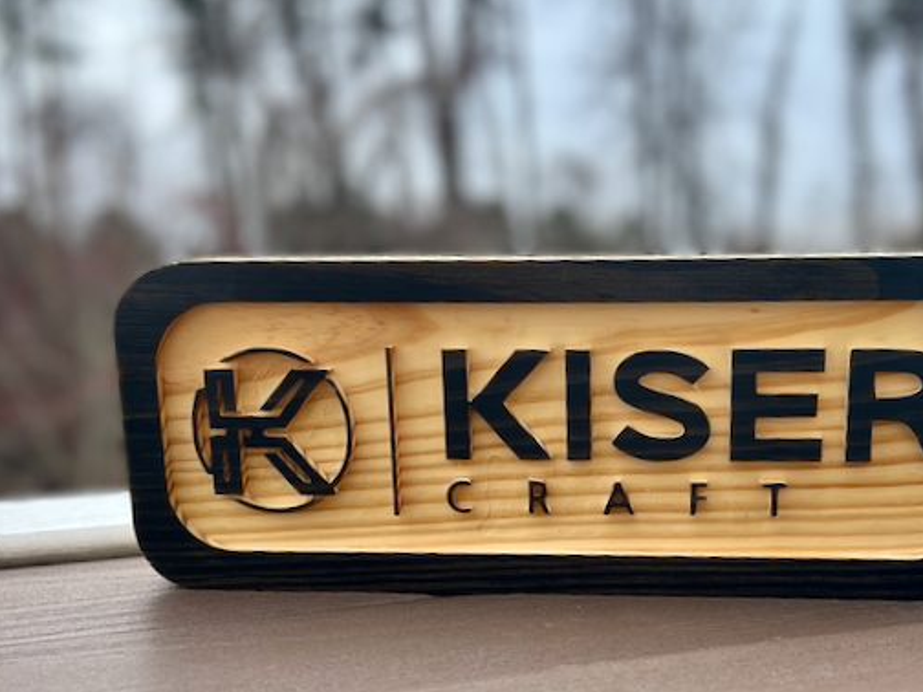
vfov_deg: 42.6
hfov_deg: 54.7
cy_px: 430
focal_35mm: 33
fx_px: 880
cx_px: 575
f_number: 1.5
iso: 50
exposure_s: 1/1361
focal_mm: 5.7
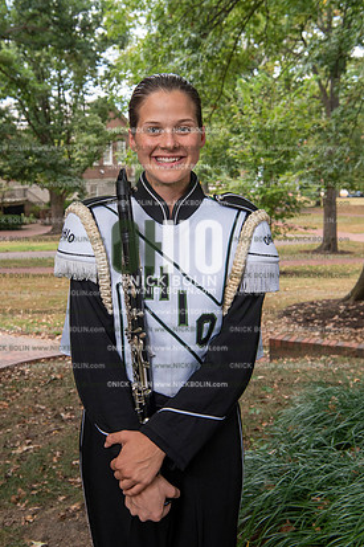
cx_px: 167
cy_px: 257
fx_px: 729
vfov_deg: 41.1
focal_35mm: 48
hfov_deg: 28.0
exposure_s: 1/100
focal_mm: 44
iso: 500
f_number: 8
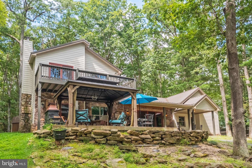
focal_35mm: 27
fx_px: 189
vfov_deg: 47.9
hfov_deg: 67.4
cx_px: 126
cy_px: 84
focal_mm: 18
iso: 640
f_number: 7.1
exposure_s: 1/200
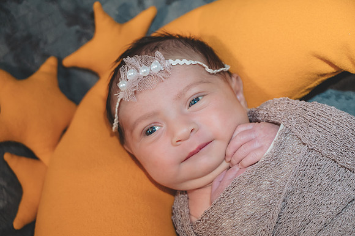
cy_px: 118
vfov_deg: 19.4
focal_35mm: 70
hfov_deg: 28.8
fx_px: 692
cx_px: 178
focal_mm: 70
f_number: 5
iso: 5000
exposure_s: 1/80
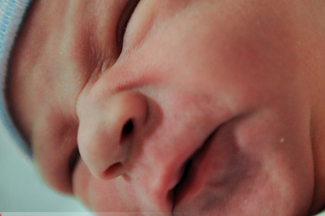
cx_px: 198
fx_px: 674
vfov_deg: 18.2
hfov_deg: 27.1
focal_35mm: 75
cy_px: 90
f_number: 2.8
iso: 800
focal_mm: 35
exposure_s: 1/25
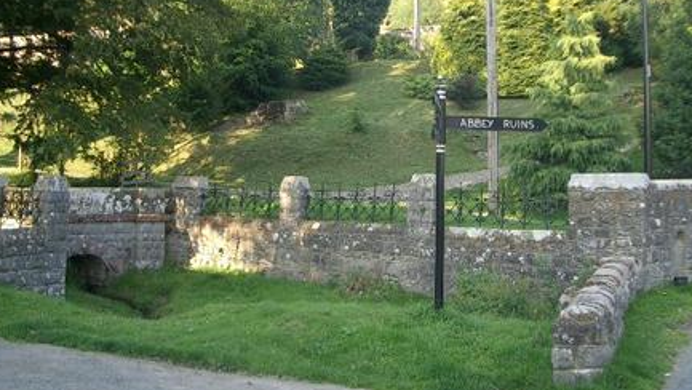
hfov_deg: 46.4
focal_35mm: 44
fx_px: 808
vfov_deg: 27.1
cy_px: 151
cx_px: 337
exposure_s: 1/125
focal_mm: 5.8
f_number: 2.6
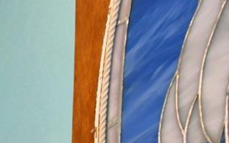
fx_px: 481
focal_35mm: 77
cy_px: 356
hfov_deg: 18.9
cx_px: -207
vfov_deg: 12.6
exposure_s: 1/30
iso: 720
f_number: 4.5
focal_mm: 10
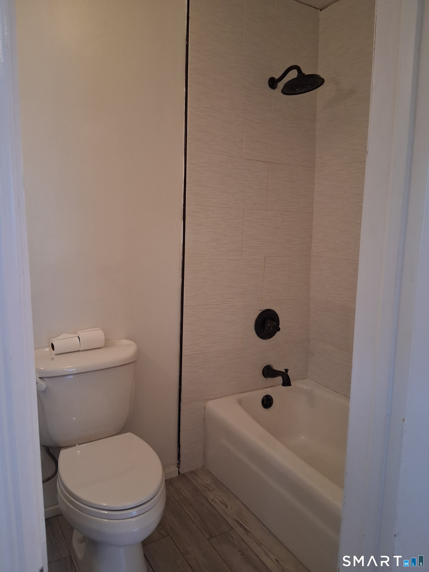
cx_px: 214
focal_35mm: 26
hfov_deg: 53.1
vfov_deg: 67.3
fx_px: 430
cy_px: 286
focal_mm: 3.98
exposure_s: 1/50
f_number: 1.8
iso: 400
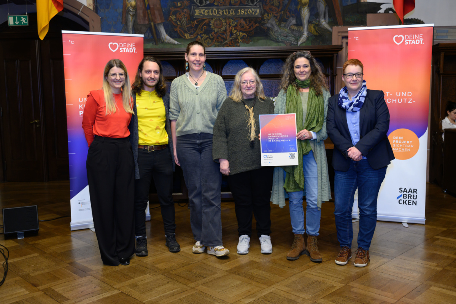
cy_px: 152
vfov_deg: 37.8
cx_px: 228
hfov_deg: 54.4
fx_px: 443
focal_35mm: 35
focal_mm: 35
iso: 1600
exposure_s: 1/60
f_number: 4.5
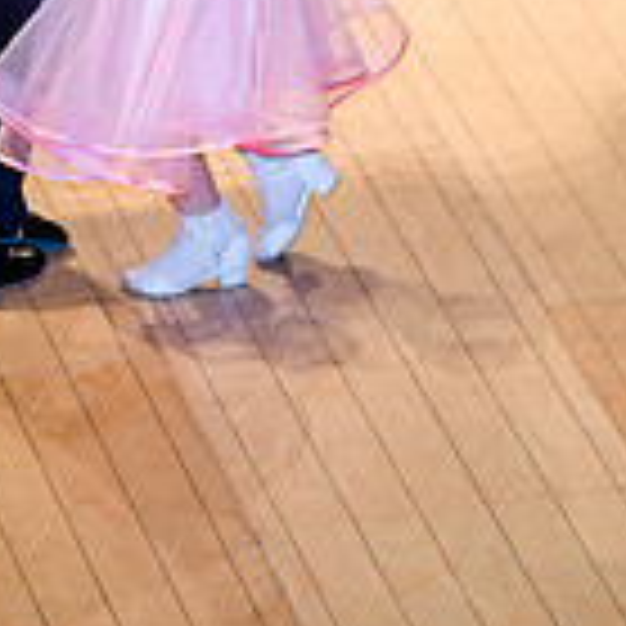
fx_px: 11273
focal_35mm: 551
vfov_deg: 3.2
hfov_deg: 3.2
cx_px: 173
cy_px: -320
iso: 640
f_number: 2.8
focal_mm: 200
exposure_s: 1/250
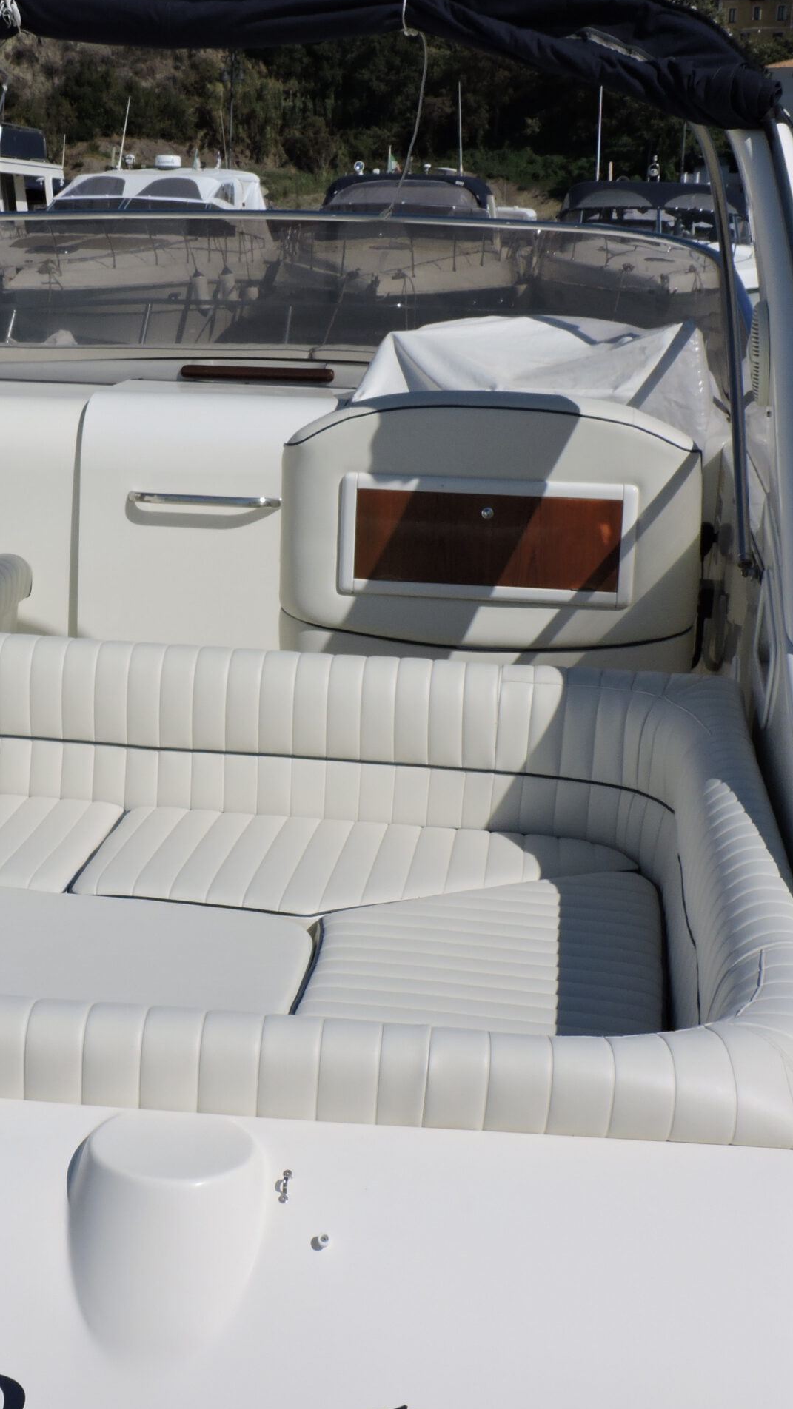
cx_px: 118
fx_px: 2355
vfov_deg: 33.3
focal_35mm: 63
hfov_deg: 18.9
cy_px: 707
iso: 100
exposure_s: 1/1250
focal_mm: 7.7
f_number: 5.4
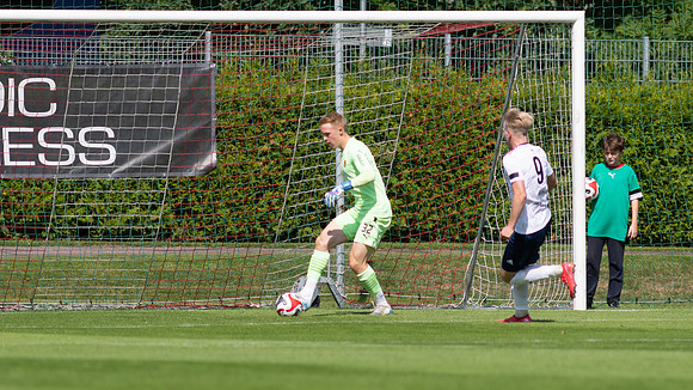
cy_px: 237
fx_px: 11587
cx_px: 351
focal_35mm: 631
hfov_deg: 3.4
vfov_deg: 1.9
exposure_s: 1/2500
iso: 100
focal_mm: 300
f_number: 3.2
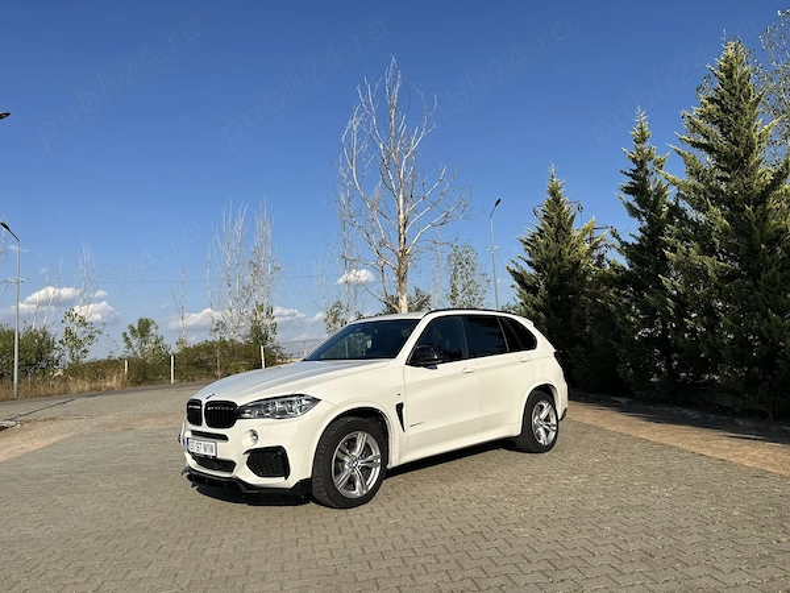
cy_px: 296
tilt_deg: +7.2
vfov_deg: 56.8
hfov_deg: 71.6
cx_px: 395
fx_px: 548
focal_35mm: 24
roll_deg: +2.0
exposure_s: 1/6211
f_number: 1.78
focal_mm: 6.86
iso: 80
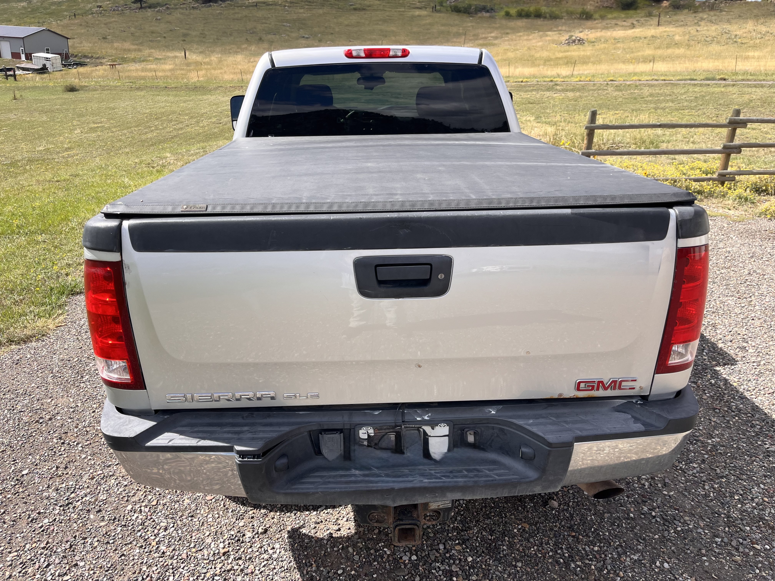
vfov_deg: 53.1
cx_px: 388
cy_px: 290
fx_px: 582
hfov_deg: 67.3
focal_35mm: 26
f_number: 1.6
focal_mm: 5.1
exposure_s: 1/2222
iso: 50
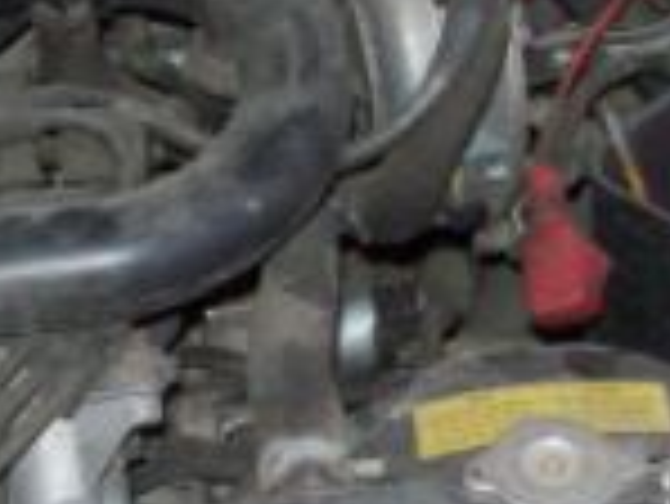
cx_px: 319
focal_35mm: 108
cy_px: 274
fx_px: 2092
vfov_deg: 13.7
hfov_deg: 18.2
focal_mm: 6
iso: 200
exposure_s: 1/64
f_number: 2.7
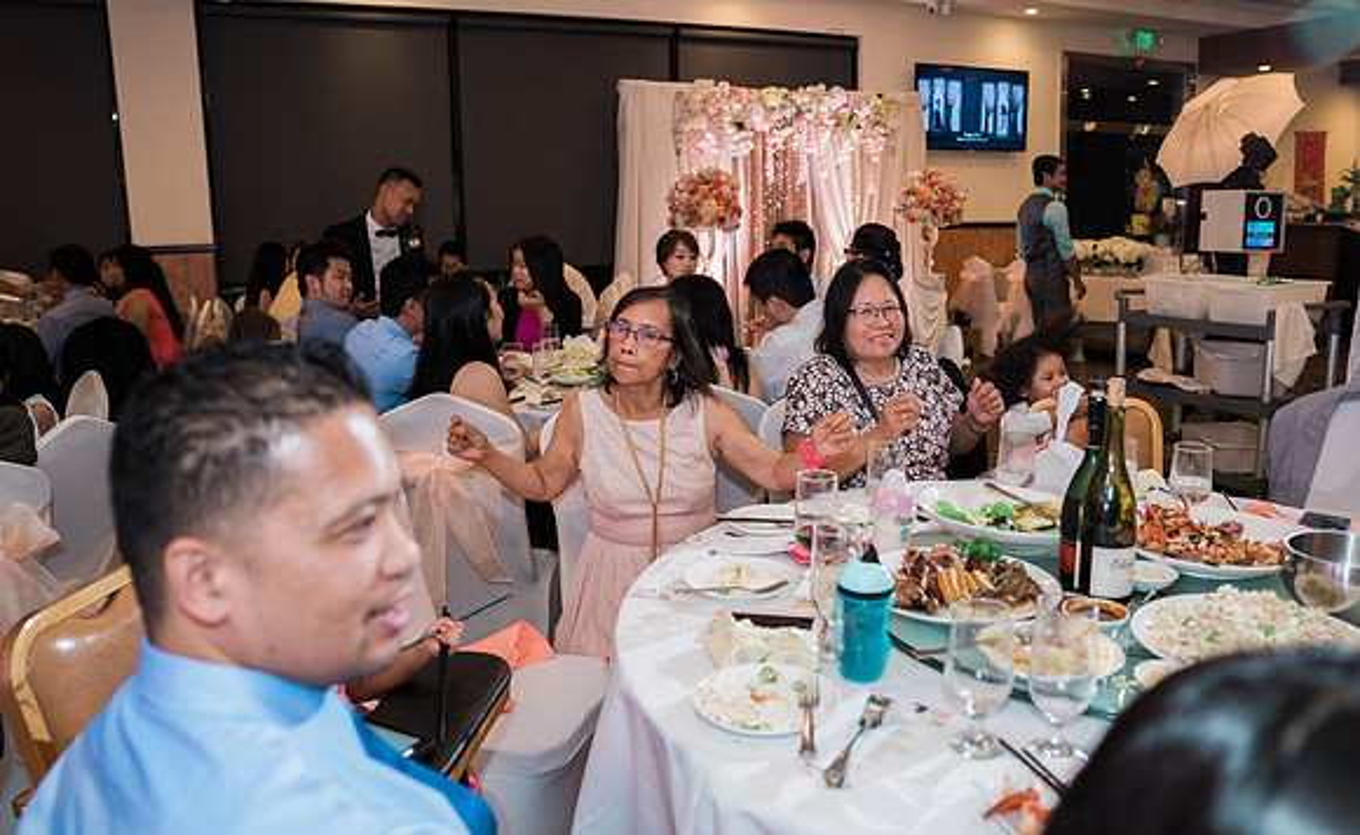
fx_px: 986
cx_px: 729
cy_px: 392
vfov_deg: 45.9
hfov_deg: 69.1
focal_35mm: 27
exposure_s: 1/160
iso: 800
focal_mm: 24
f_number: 2.8
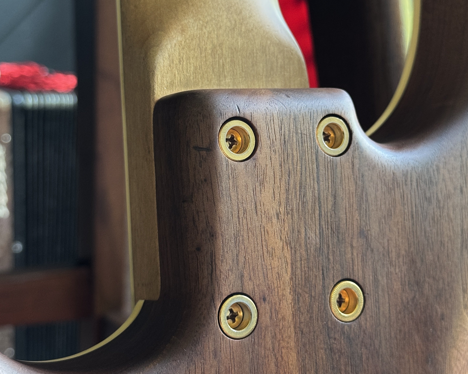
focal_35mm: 66
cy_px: 166
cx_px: 235
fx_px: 914
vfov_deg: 23.1
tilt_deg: -9.3
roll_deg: -1.2
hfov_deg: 28.7
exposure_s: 1/57
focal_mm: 6.76
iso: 250
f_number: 1.78
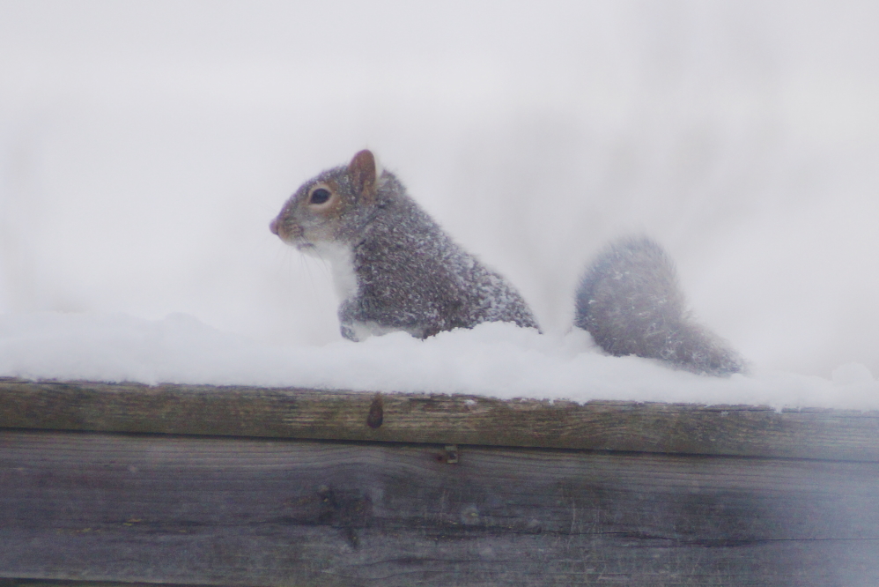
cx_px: 440
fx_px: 9158
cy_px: 294
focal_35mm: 375
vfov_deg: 3.7
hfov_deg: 5.5
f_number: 6.3
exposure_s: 1/400
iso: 200
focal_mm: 250
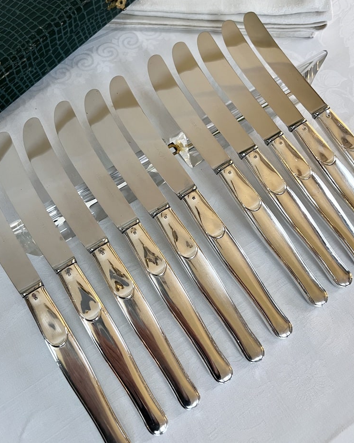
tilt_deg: -64.8
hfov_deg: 51.5
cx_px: 174
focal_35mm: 28
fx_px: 367
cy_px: 217
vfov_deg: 62.2
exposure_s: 1/50
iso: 250
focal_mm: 5.7
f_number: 1.5
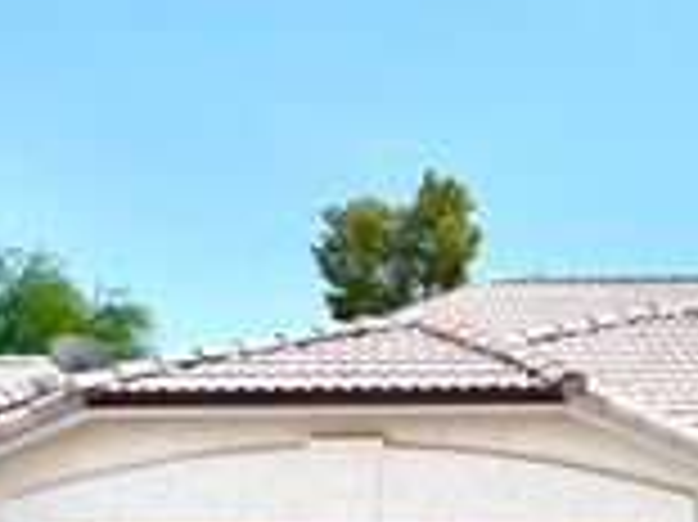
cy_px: 767
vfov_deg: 16.2
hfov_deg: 19.6
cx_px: 1112
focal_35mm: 84
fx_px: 1692
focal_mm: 5.7
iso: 50
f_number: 1.5
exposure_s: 1/5319
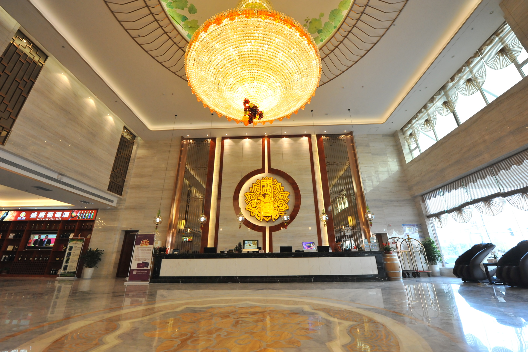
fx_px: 205
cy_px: 176
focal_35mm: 14
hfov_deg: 104.3
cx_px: 264
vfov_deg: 81.2
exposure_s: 1/160
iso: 2200
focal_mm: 14
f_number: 6.3
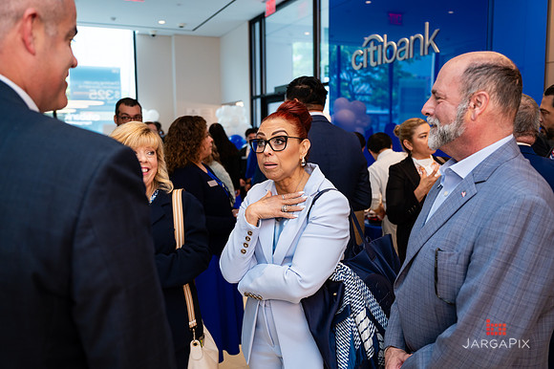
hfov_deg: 58.2
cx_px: 277
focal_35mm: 32
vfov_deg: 40.7
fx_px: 498
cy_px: 184
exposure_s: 1/200
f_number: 3.2
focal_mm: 32
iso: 400
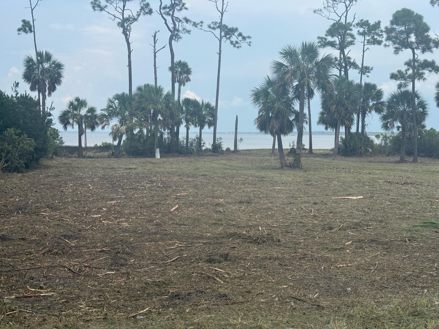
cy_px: 164
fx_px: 609
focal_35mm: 48
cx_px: 220
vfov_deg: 30.3
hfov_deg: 39.7
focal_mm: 6.76
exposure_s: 1/6024
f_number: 1.78
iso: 80
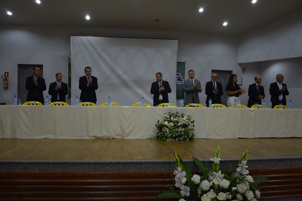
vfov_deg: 41.6
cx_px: 151
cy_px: 100
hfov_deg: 59.5
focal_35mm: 32
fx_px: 264
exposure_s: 1/50
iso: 400
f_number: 3.8
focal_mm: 21
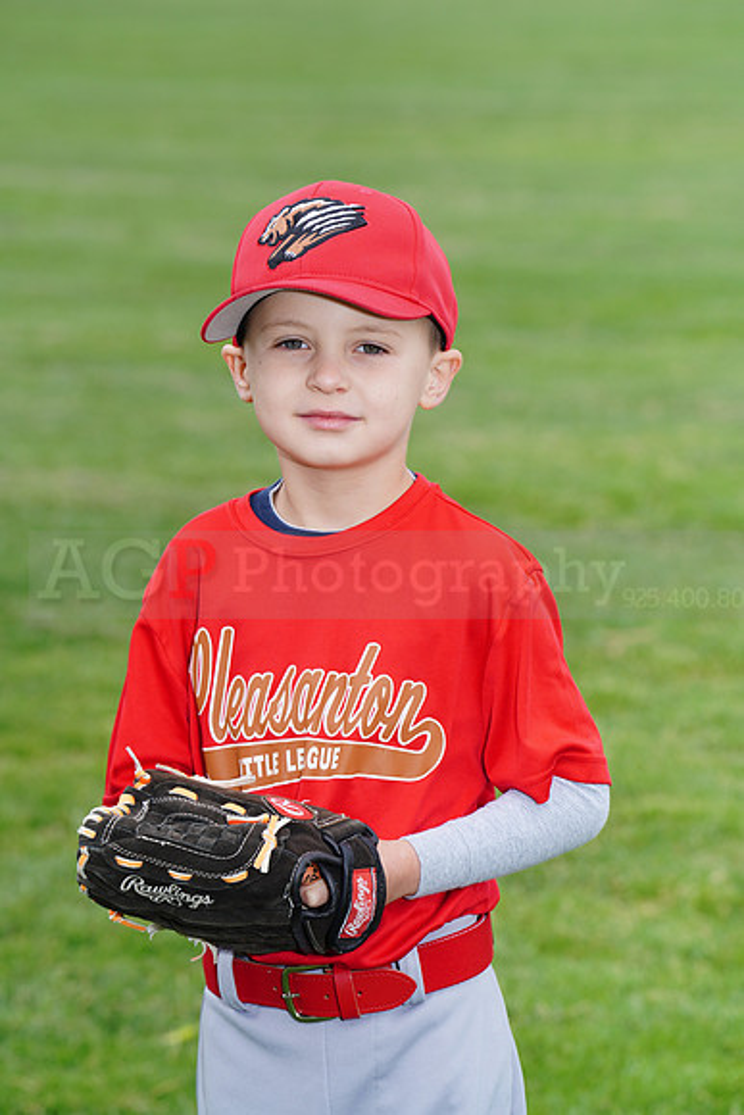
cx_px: 372
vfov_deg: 10.3
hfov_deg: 6.9
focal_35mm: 200
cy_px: 558
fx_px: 6196
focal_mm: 200
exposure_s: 1/250
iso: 200
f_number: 9
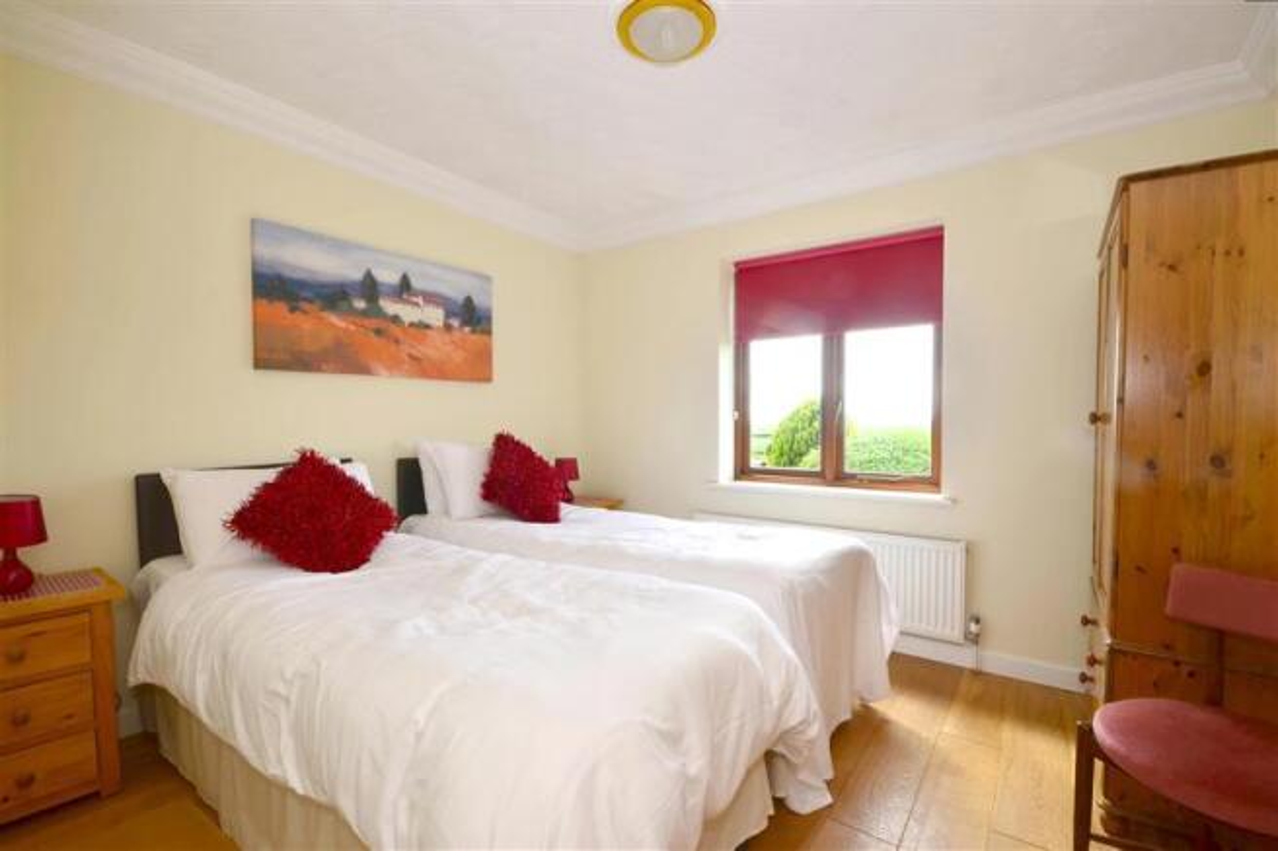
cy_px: 426
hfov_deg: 100.4
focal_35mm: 15
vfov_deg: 77.3
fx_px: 532
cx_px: 639
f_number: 11
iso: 200
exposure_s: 1/20
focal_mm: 10
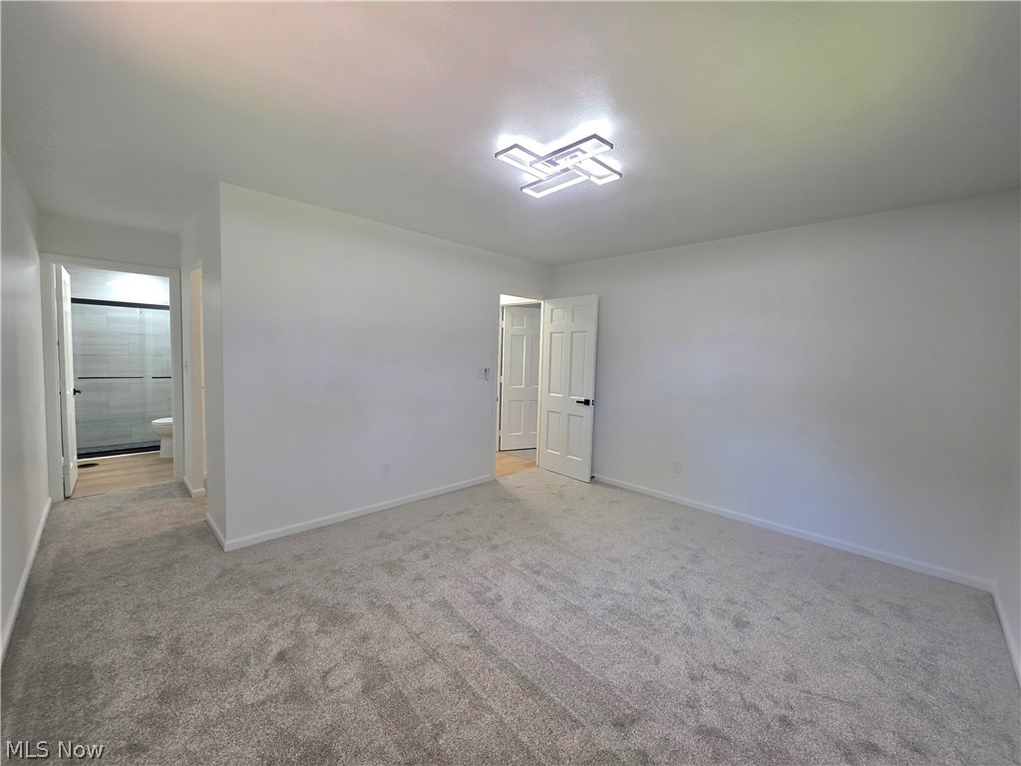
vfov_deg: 89.9
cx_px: 510
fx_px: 383
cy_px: 383
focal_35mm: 13
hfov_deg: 106.2
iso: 200
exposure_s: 1/120
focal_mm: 2.2
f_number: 1.9
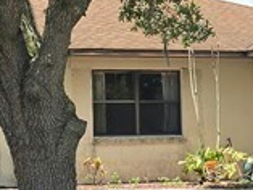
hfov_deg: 13.2
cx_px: 118
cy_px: 47
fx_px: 1097
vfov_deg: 9.9
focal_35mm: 150
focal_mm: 6.3
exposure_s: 1/425
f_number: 1.7
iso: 12
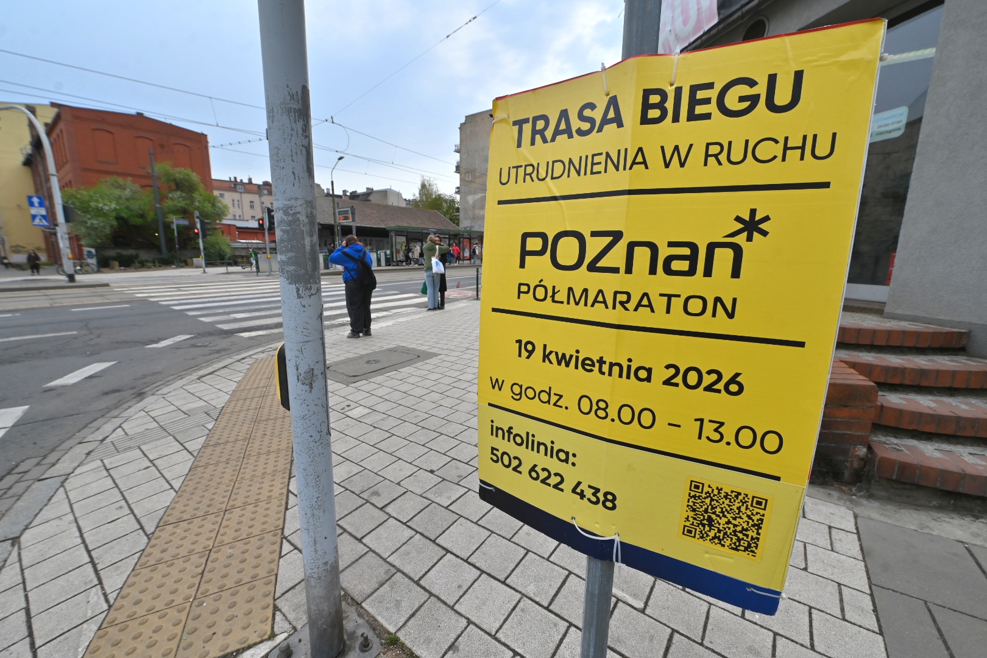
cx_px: 494
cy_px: 329
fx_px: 384
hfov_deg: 104.3
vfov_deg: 81.2
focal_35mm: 14
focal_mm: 14
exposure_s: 1/400
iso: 100
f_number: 7.1
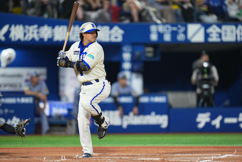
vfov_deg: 3.4
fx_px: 2689
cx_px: 121
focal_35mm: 400
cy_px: 81
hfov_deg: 5.2
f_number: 2.8
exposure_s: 1/2000
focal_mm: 400
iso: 3200
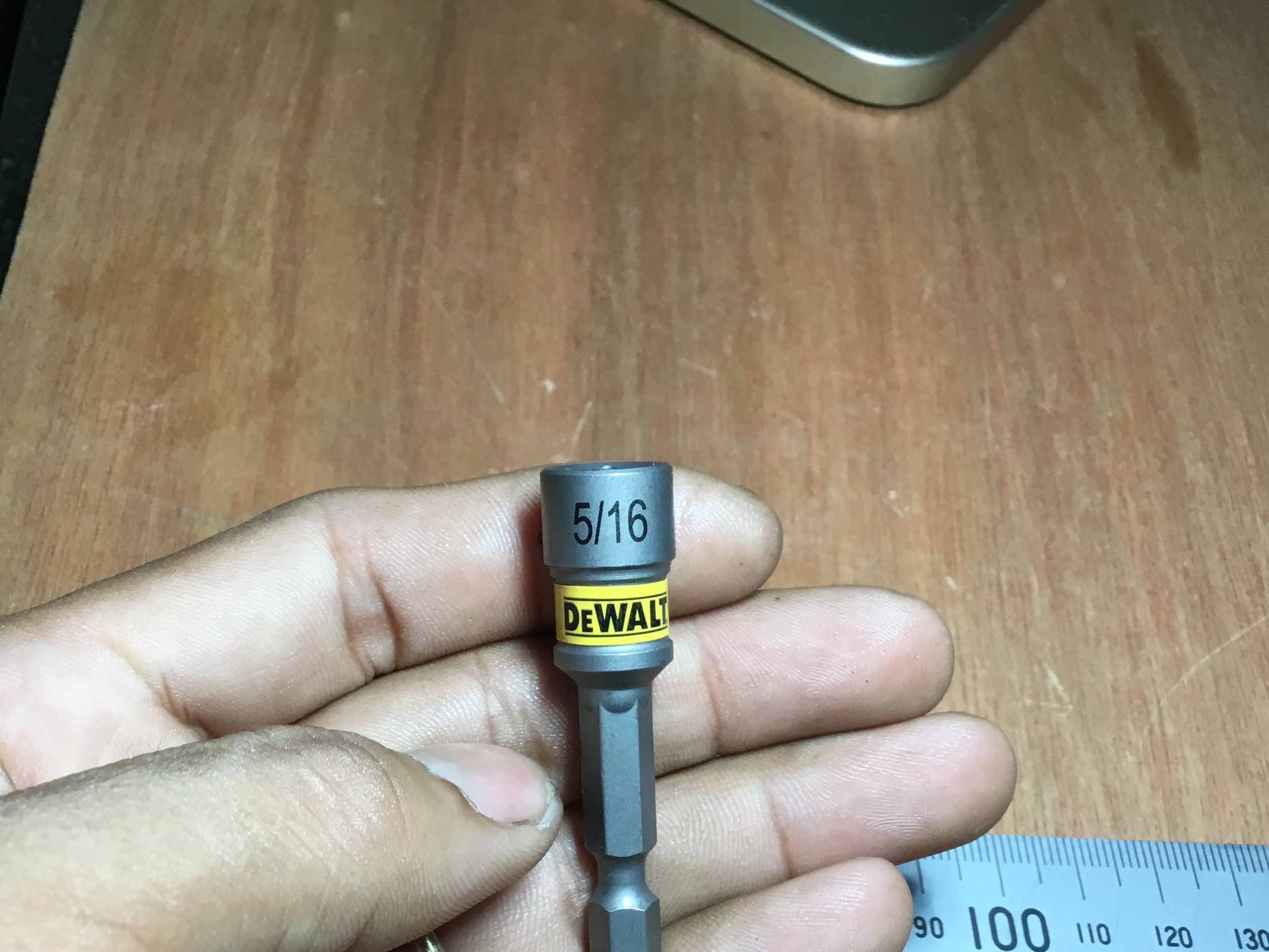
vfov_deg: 34.9
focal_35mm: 41
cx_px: 512
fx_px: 1503
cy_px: 613
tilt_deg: -55.1
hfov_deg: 45.5
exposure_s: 1/33
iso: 40
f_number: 2.4
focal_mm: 3.3
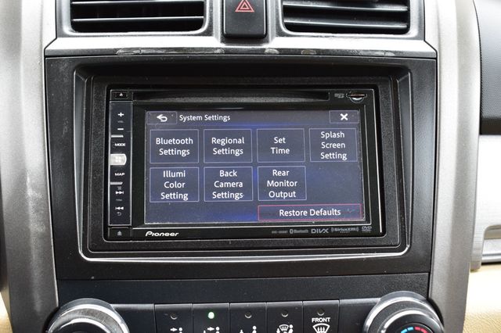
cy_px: 166
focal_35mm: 44
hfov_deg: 45.0
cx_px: 250
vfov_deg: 30.8
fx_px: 605
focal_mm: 29
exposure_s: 1/20
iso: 400
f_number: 6.3
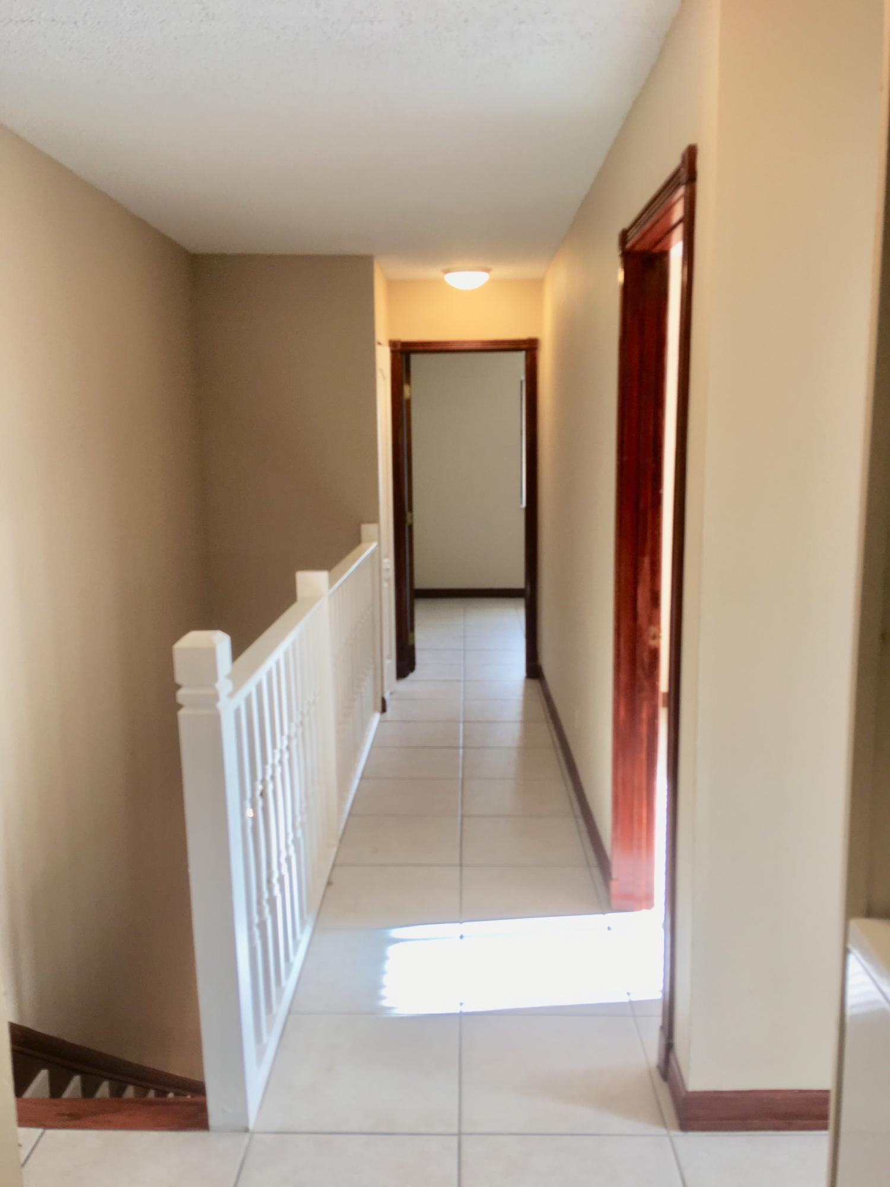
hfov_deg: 48.2
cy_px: 594
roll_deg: +0.6
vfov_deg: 61.7
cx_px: 445
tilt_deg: -6.4
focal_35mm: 29
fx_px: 994
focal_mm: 4.15
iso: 25
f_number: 2.2
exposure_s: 1/35
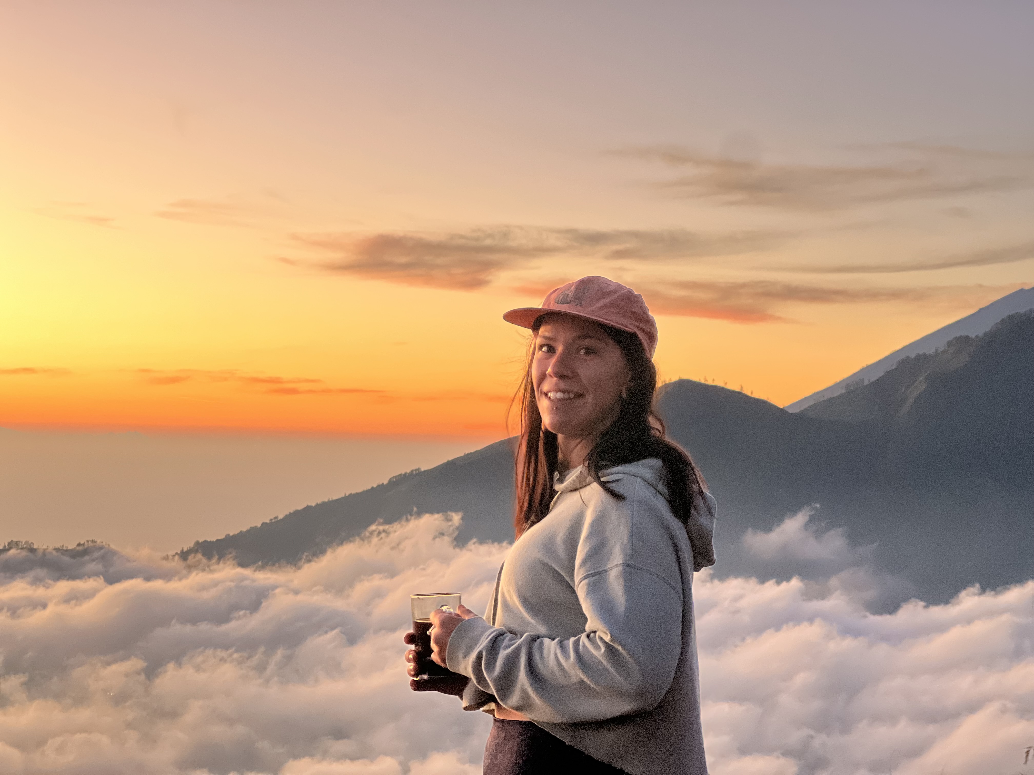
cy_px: 388
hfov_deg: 25.3
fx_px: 2300
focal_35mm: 77
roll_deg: -1.9
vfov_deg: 19.1
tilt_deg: +0.6
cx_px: 517
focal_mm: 9
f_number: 2.8
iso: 320
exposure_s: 1/40
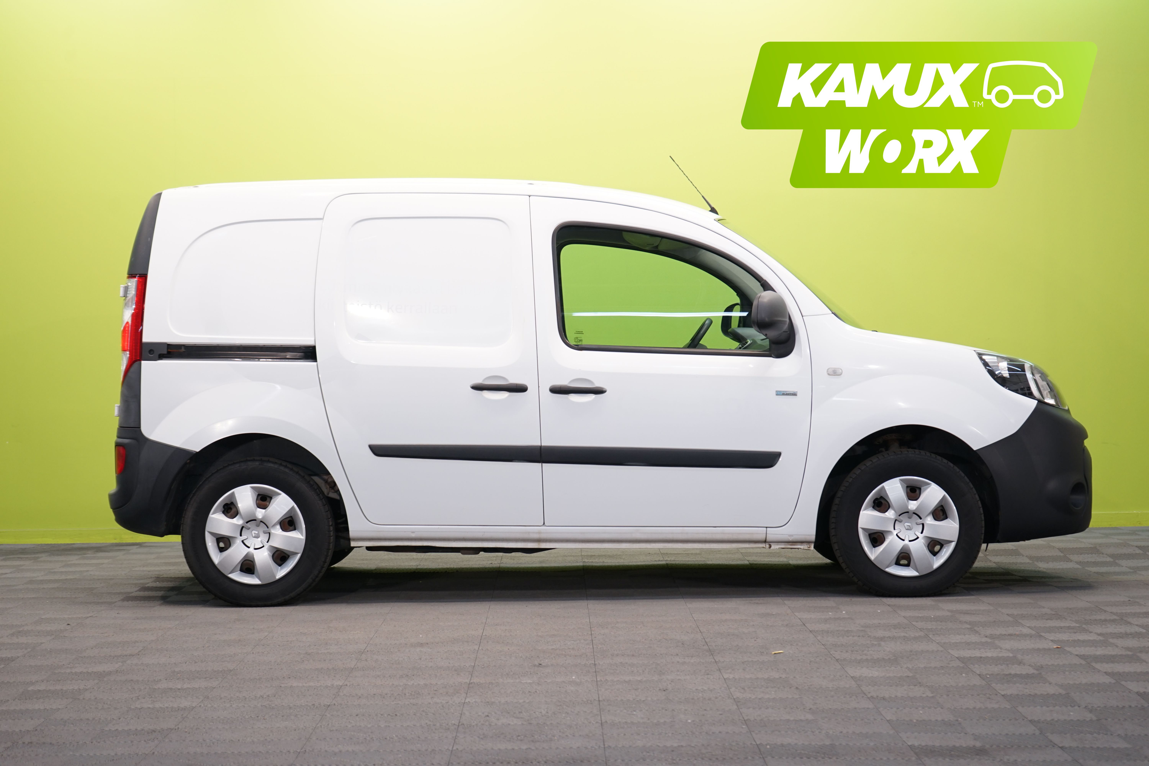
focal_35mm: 70
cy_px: 383
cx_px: 574
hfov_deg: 28.8
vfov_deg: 19.5
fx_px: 2234
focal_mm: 70
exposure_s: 1/25
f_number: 5.6
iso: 400
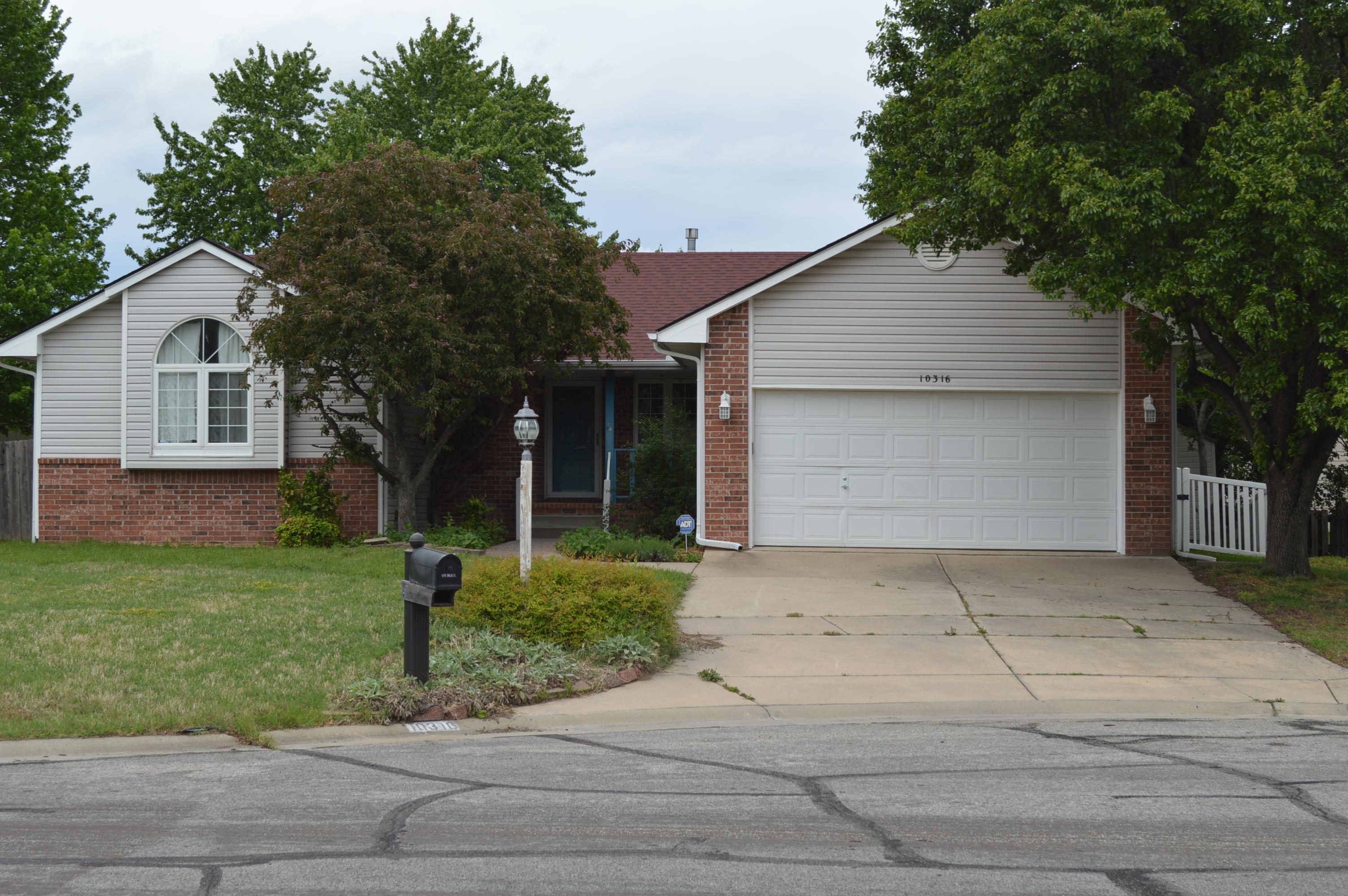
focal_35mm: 54
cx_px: 674
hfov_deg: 36.9
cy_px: 448
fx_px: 2020
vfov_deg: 25.0
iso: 100
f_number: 8
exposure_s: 1/250
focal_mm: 36
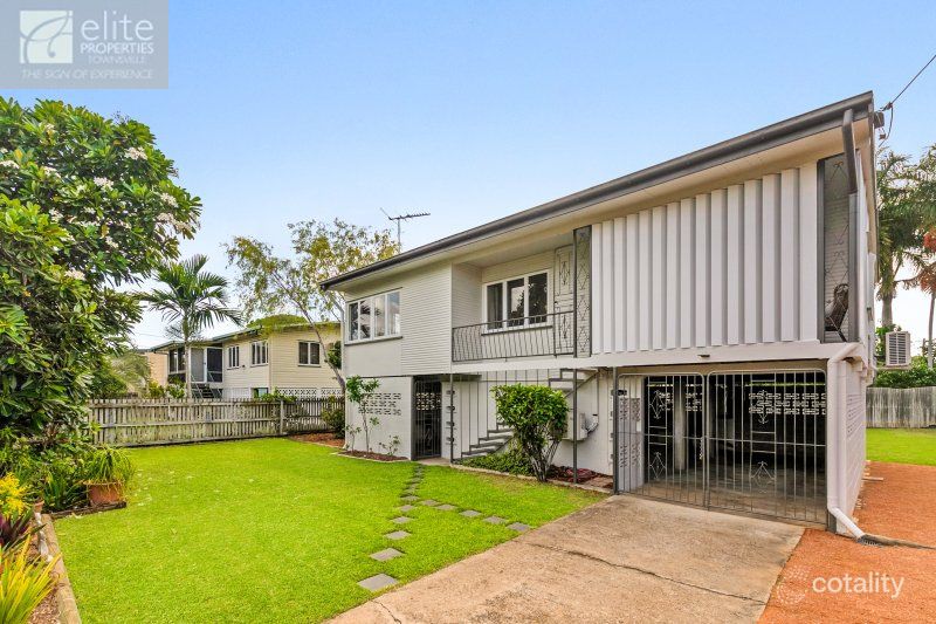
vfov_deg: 77.3
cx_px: 468
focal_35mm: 15
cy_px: 312
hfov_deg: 100.4
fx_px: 390
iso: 400
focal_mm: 10
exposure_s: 1/500
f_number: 8
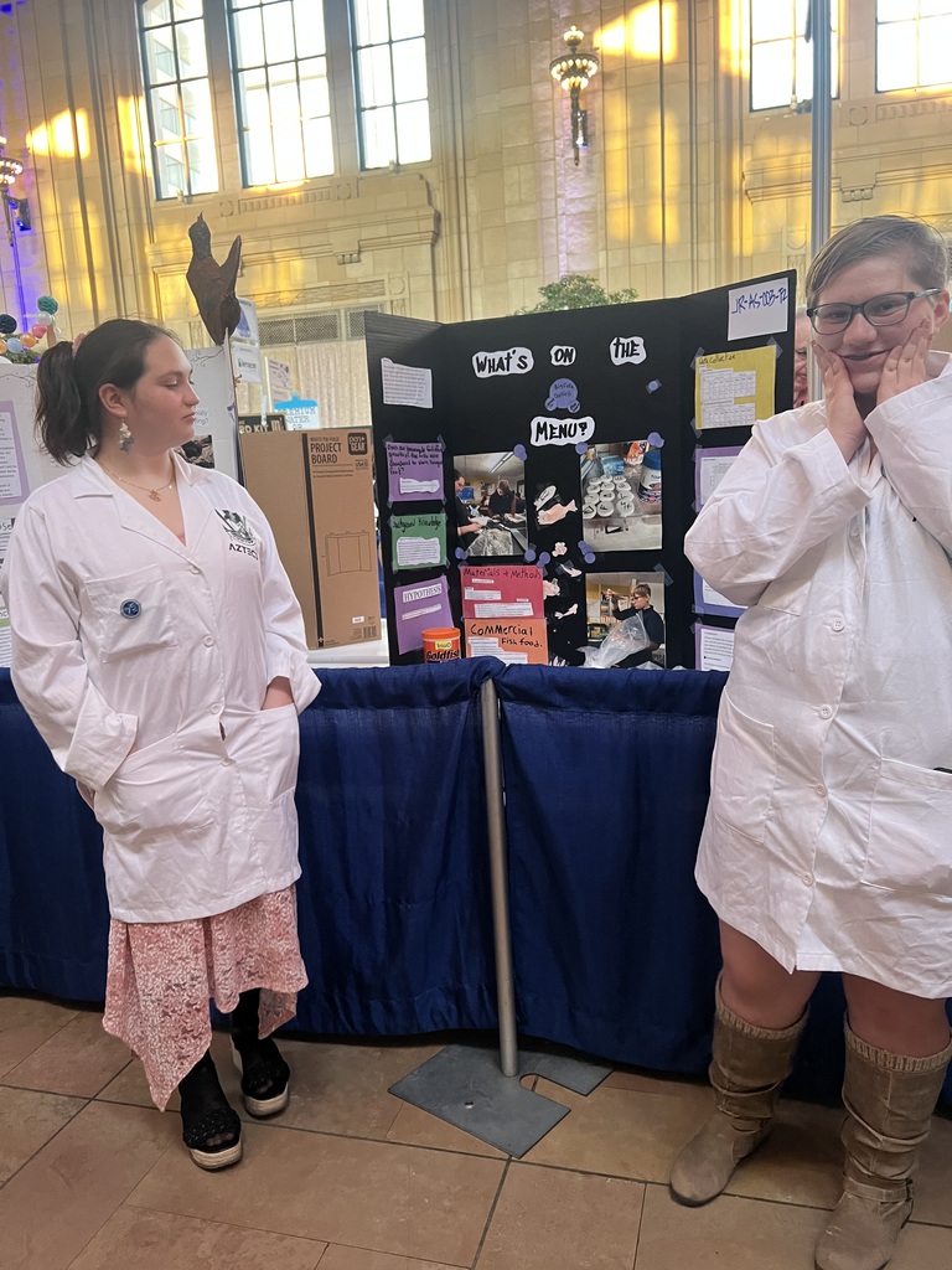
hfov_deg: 53.1
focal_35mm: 26
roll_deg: +3.0
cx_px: 476
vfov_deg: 67.3
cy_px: 635
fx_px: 953
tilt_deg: -8.1
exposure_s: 1/60
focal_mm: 5.7
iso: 200
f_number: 1.5
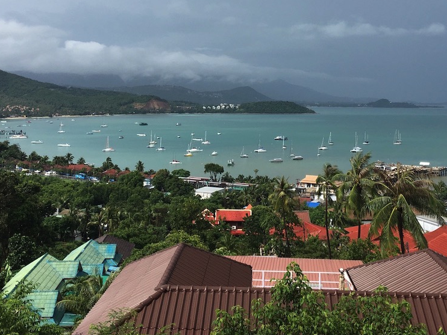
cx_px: 233
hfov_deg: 38.2
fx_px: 646
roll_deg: -0.1
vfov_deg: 28.6
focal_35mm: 50
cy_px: 73
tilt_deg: +3.6
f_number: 2.2
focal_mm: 4.15
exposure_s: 1/2137
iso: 25
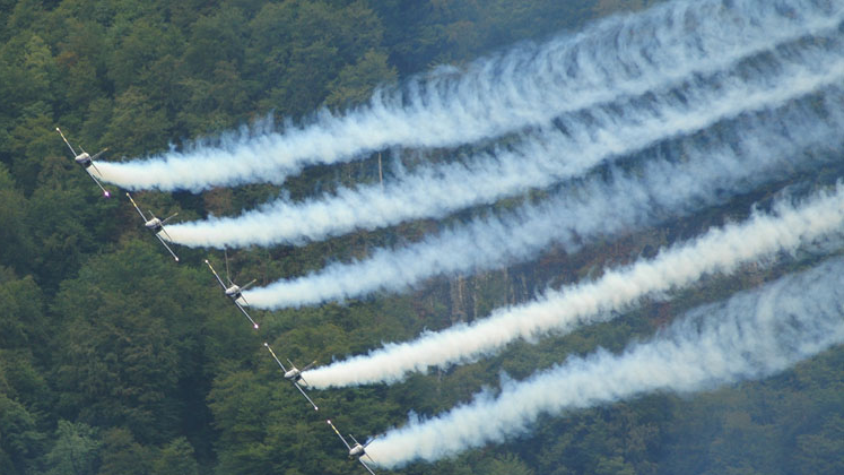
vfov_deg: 3.9
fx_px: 7049
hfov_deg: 6.9
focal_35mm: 315
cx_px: 421
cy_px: 236
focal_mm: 200
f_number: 3.2
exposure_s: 1/1250
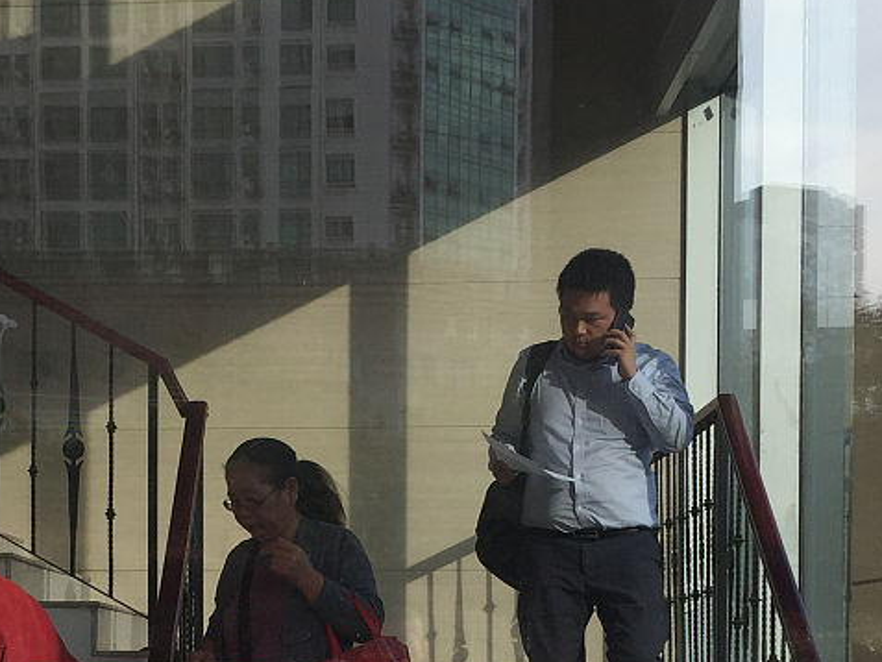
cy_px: 673
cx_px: 163
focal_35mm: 73
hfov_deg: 26.1
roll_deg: -0.4
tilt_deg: +0.1
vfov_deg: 19.5
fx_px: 1860
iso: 32
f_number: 2.2
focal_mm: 4.15
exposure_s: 1/628
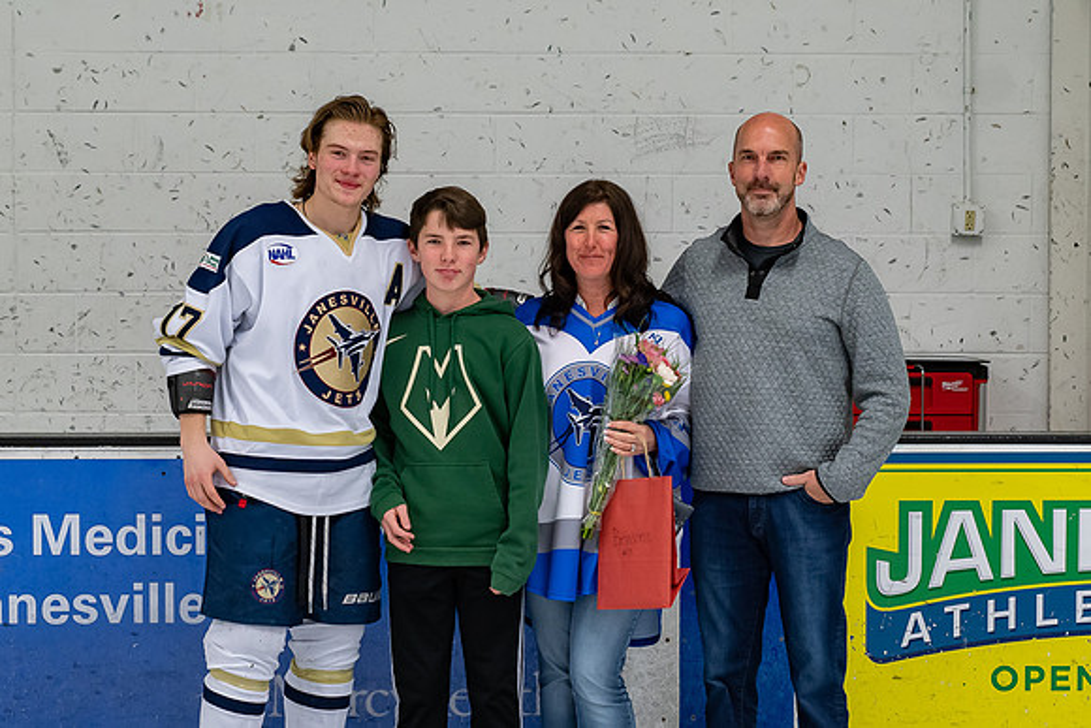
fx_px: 2993
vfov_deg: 13.9
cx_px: 506
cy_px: 424
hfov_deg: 20.7
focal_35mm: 99
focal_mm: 48
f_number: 4
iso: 640
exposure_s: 1/250
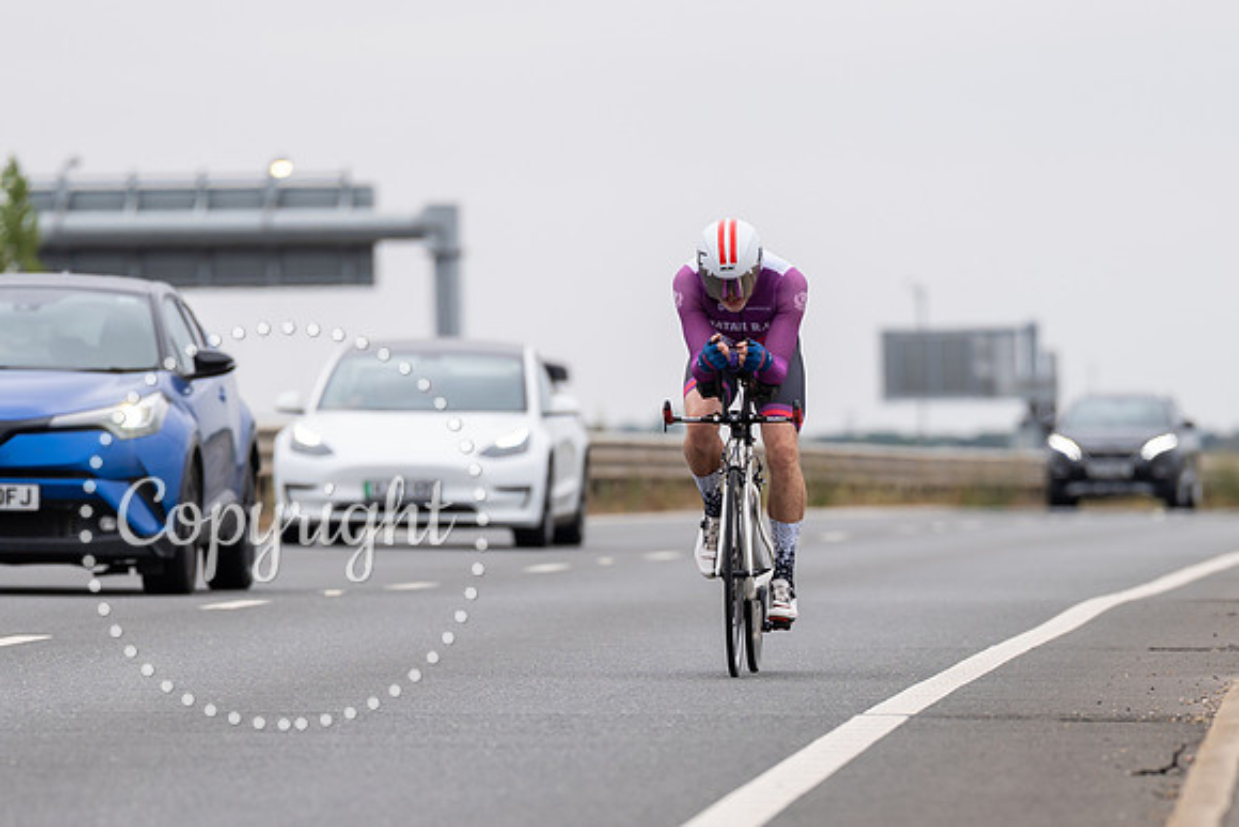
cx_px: 736
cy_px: 773
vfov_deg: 3.5
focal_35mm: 392
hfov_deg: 5.3
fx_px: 13510
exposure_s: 1/800
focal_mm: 200
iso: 100
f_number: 3.2
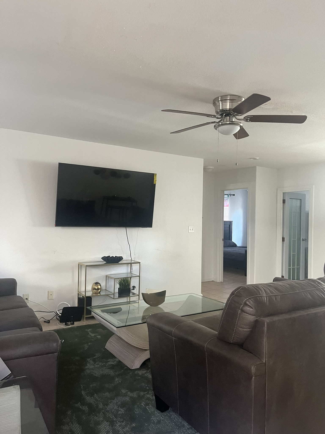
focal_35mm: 26
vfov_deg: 67.3
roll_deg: +0.3
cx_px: 162
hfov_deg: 53.1
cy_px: 217
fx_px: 325
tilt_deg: -0.3
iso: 320
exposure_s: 1/60
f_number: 1.6
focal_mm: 5.1
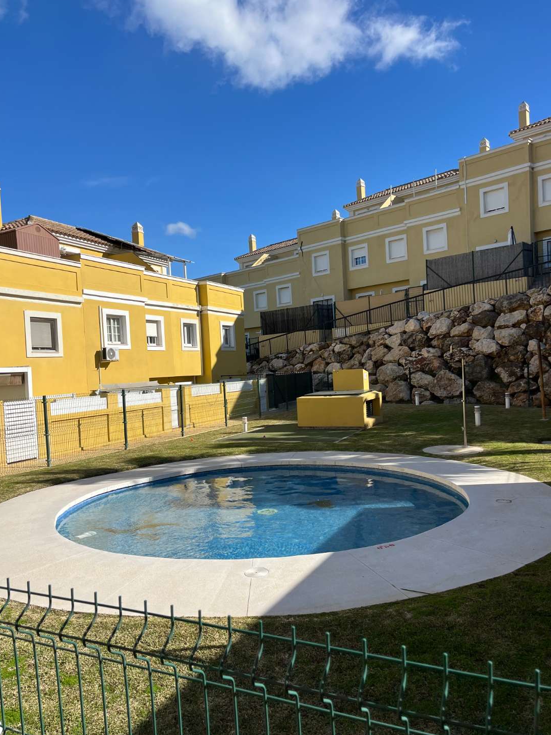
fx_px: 573
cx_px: 284
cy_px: 374
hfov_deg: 51.3
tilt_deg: -6.1
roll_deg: +1.6
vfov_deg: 65.3
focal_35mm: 27
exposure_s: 1/4310
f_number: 1.6
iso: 50
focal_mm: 5.1
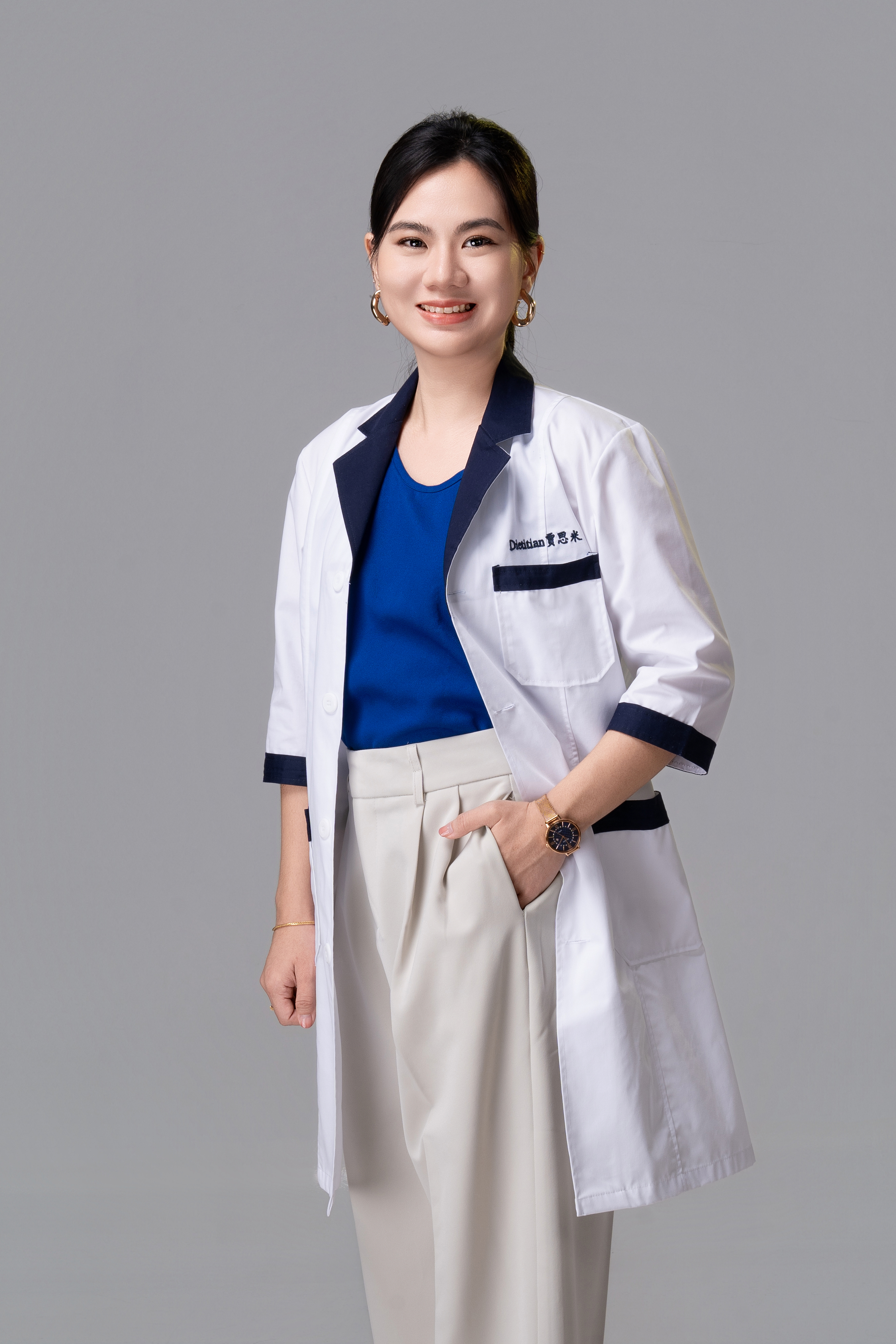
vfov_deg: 27.0
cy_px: 672
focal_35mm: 75
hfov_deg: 18.2
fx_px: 2800
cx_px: 448
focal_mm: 50
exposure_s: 1/160
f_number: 13
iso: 100
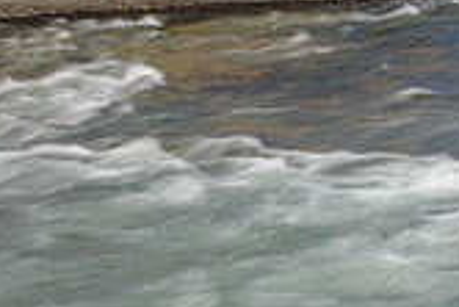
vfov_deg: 10.5
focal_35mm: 131
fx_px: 1668
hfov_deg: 15.6
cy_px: 185
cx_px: 304
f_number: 25
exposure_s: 1/3
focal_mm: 25
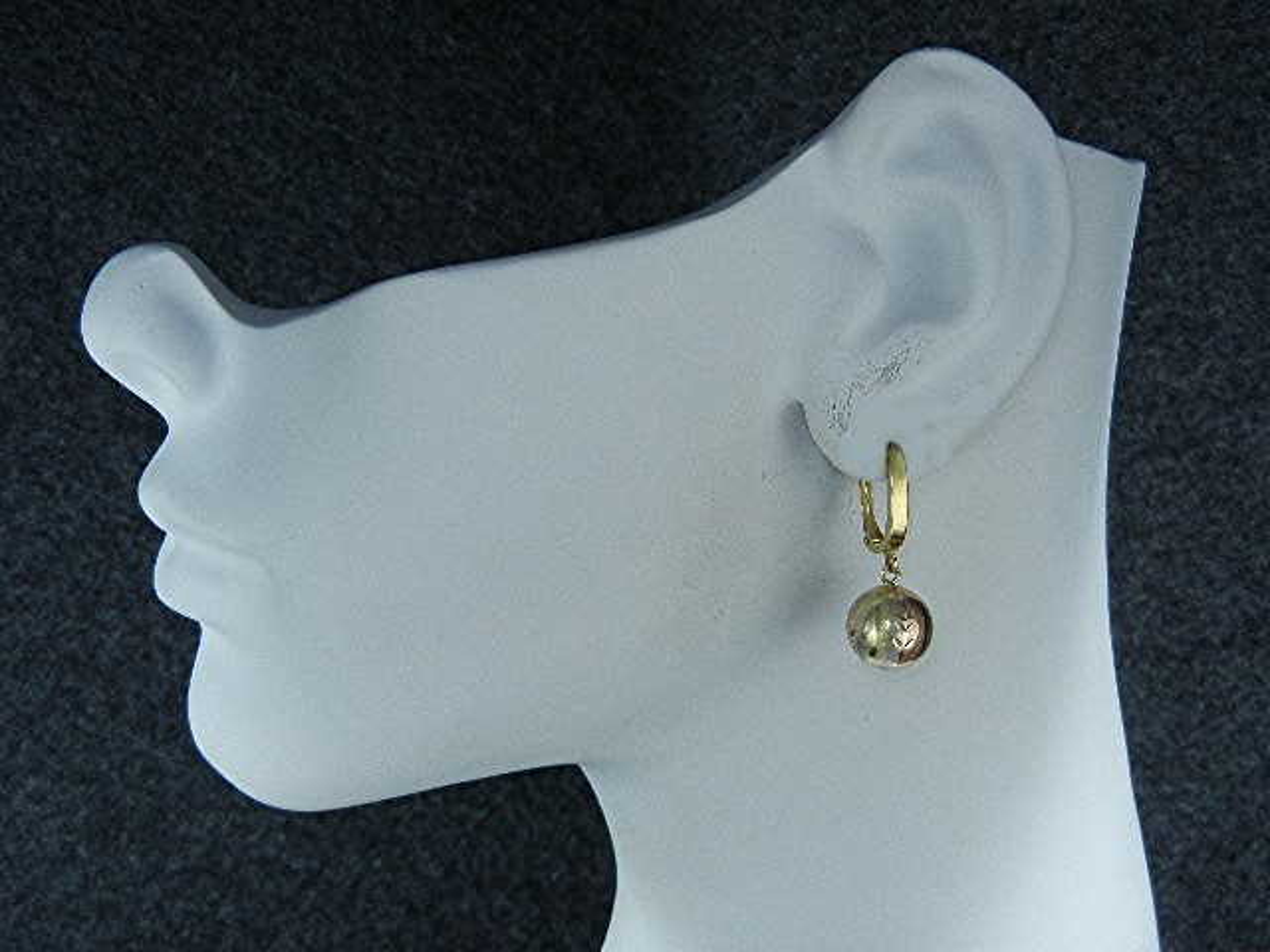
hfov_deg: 32.7
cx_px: 635
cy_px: 476
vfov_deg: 24.8
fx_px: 2165
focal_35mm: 59
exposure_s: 1/31.7
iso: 200
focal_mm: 10.6
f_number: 4
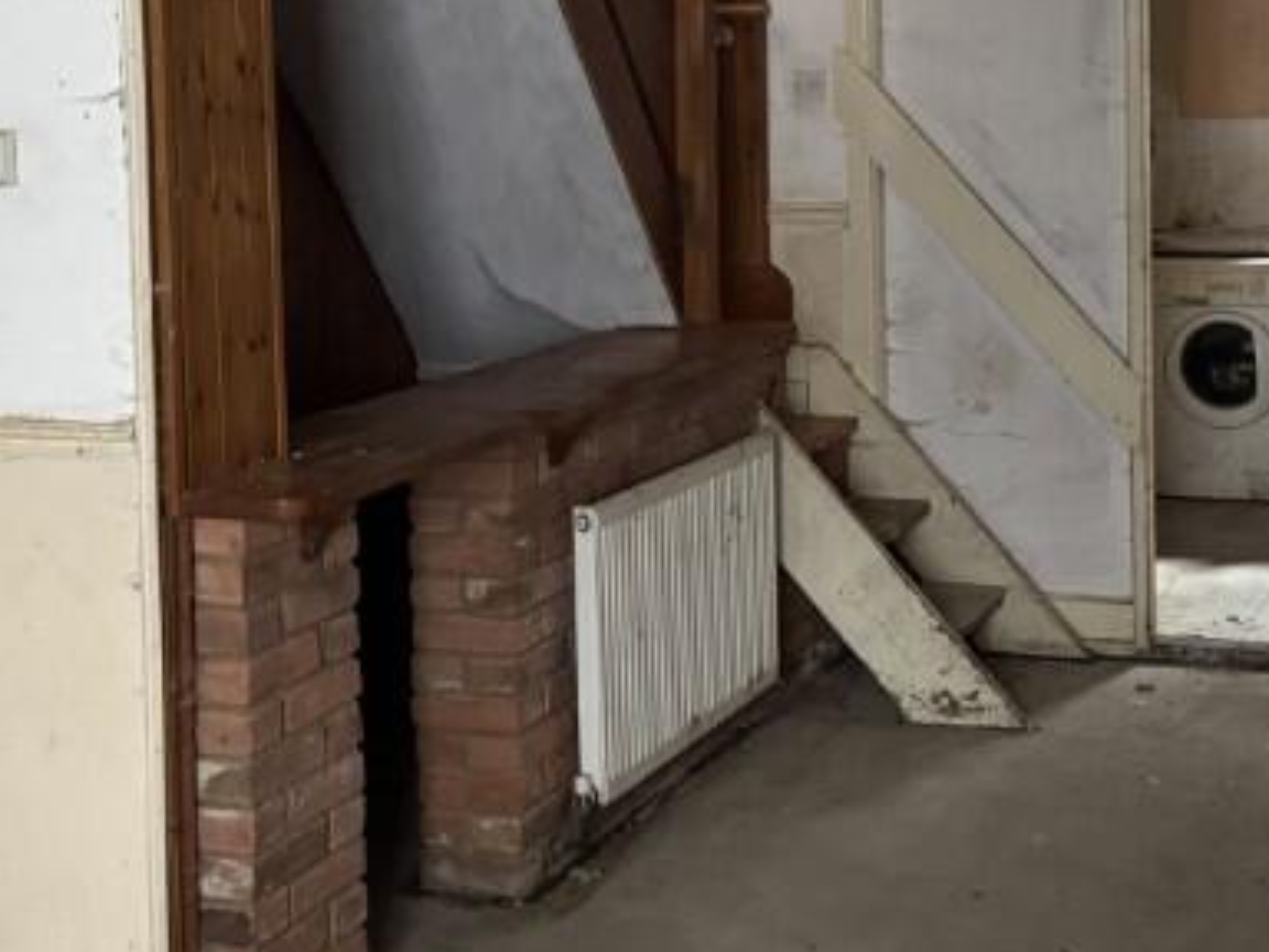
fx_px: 2346
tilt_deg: -3.9
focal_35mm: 64
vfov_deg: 22.6
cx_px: 790
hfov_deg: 30.1
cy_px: 198
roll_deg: +1.2
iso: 1000
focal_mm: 6.76
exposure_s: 1/40
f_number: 1.78
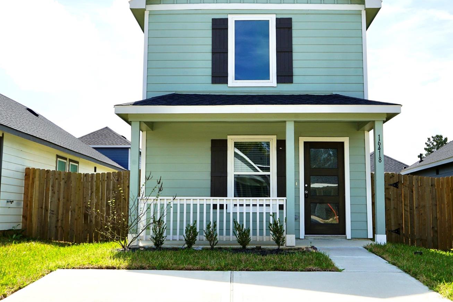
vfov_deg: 30.5
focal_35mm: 44
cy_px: 135
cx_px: 238
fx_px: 554
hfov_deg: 44.5
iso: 100
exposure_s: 1/200
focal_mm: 28
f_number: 11
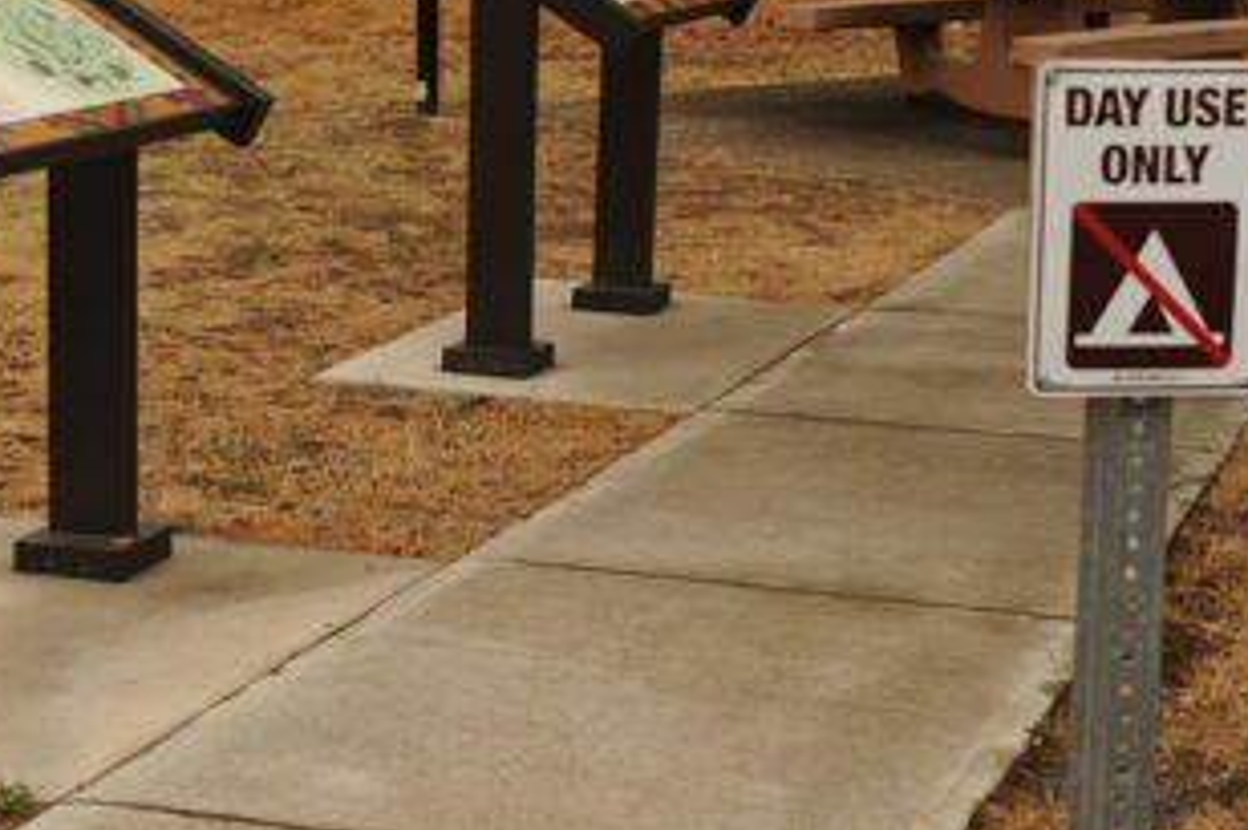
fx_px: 3153
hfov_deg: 22.4
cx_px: 721
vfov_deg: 15.0
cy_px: 271
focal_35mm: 91
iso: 200
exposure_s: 1/50
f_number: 5.6
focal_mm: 35
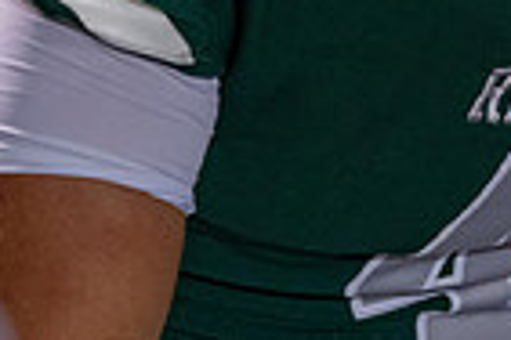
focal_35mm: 545
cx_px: 667
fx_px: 7735
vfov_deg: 2.5
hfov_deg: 3.8
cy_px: -268
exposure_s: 1/640
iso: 3200
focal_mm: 114
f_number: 2.8
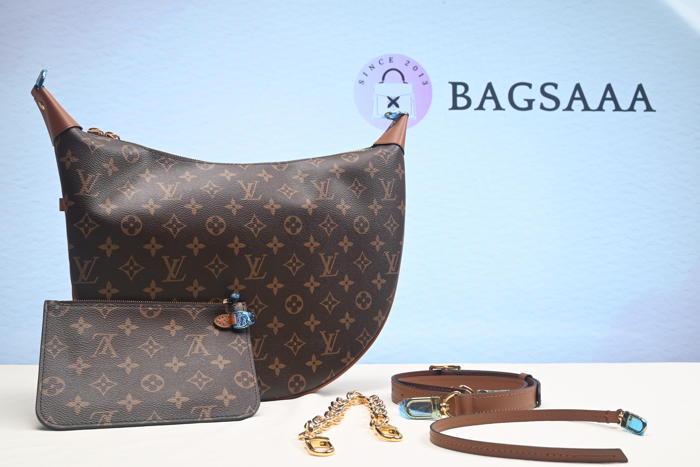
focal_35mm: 38
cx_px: 350
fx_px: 739
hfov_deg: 50.7
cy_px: 234
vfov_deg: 35.1
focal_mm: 38
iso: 100
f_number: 16
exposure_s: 1/2
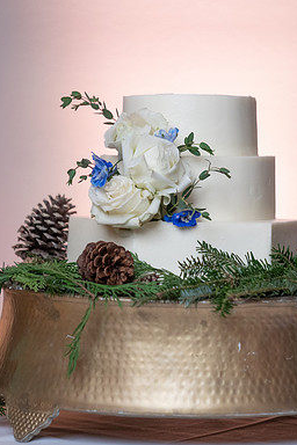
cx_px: 206
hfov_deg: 12.1
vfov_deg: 18.1
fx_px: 1398
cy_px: 232
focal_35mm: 113
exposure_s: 1/125
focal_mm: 70
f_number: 2.8
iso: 2000
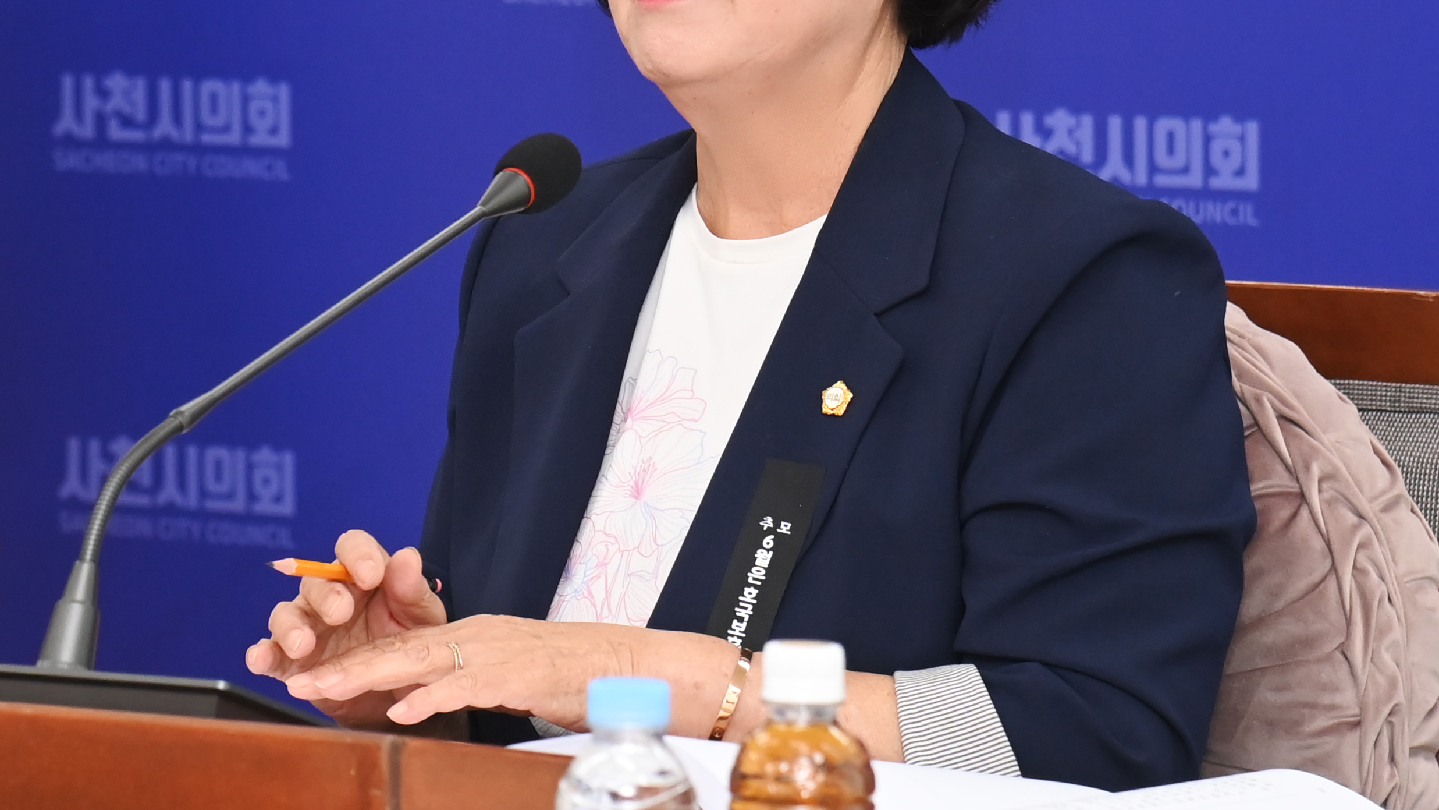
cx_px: 452
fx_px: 10798
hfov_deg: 7.6
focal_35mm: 283
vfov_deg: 4.3
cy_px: 278
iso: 2500
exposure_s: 1/250
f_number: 6.3
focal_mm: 120
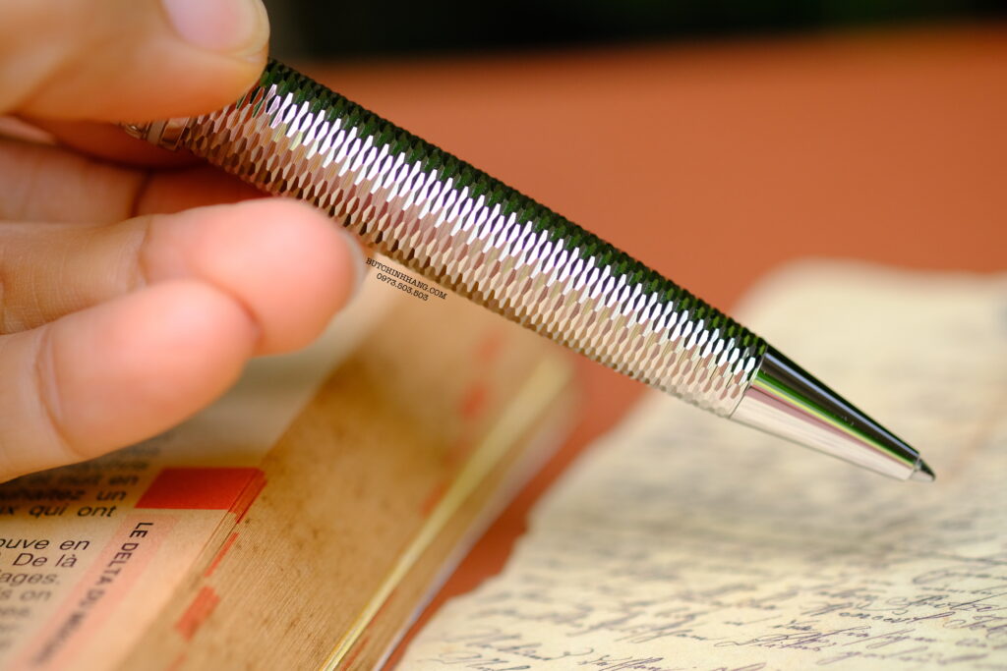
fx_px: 2518
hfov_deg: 22.6
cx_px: 504
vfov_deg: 15.2
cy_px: 336
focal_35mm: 90
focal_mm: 60
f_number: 2.8
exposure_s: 1/320
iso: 640
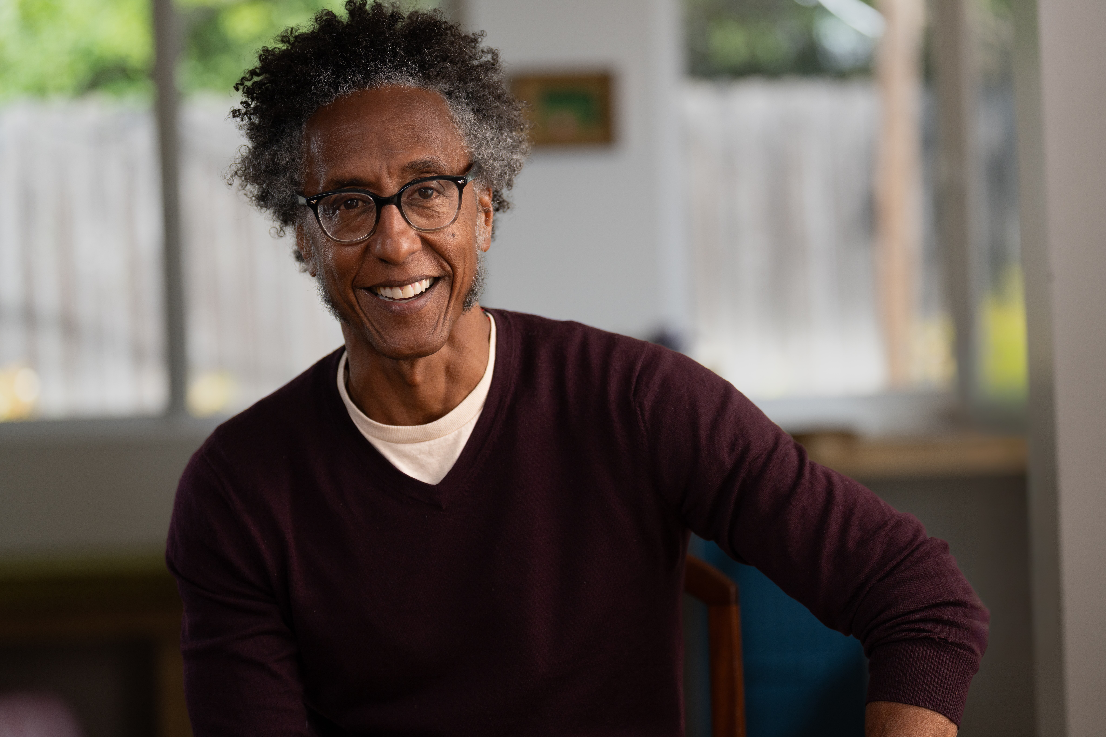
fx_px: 3164
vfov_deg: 13.3
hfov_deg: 19.8
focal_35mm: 103
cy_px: 368
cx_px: 553
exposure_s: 1/800
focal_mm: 103
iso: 250
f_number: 2.8
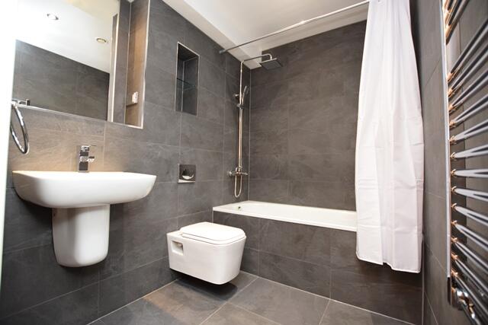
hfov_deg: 100.4
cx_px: 244
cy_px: 162
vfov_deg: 77.4
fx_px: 203
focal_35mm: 15
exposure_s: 1/60
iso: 1600
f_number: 3.5
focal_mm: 10
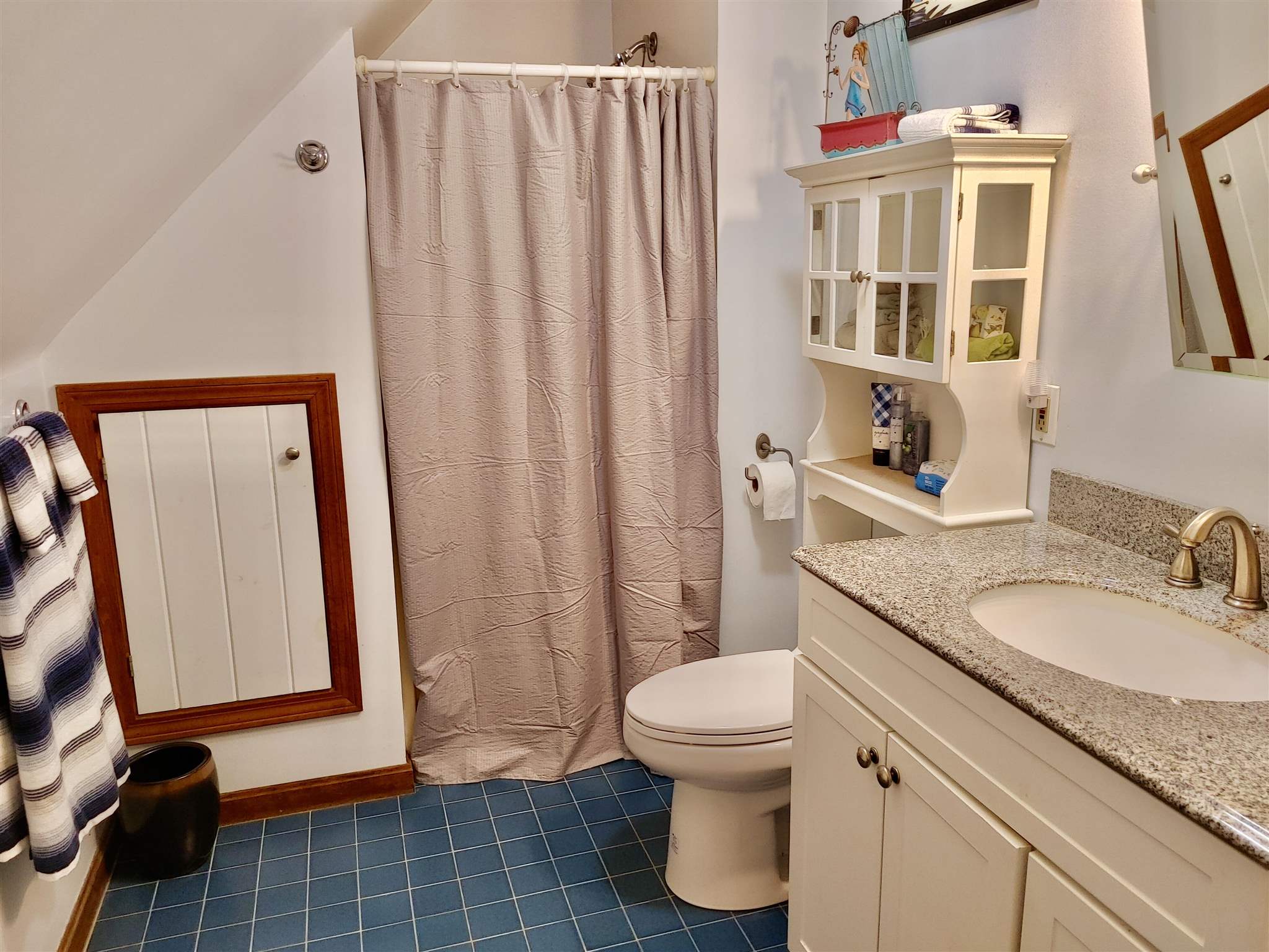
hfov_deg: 67.3
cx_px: 634
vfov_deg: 53.1
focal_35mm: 26
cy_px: 476
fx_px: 953
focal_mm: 4.81
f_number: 1.8
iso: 200
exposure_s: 1/60
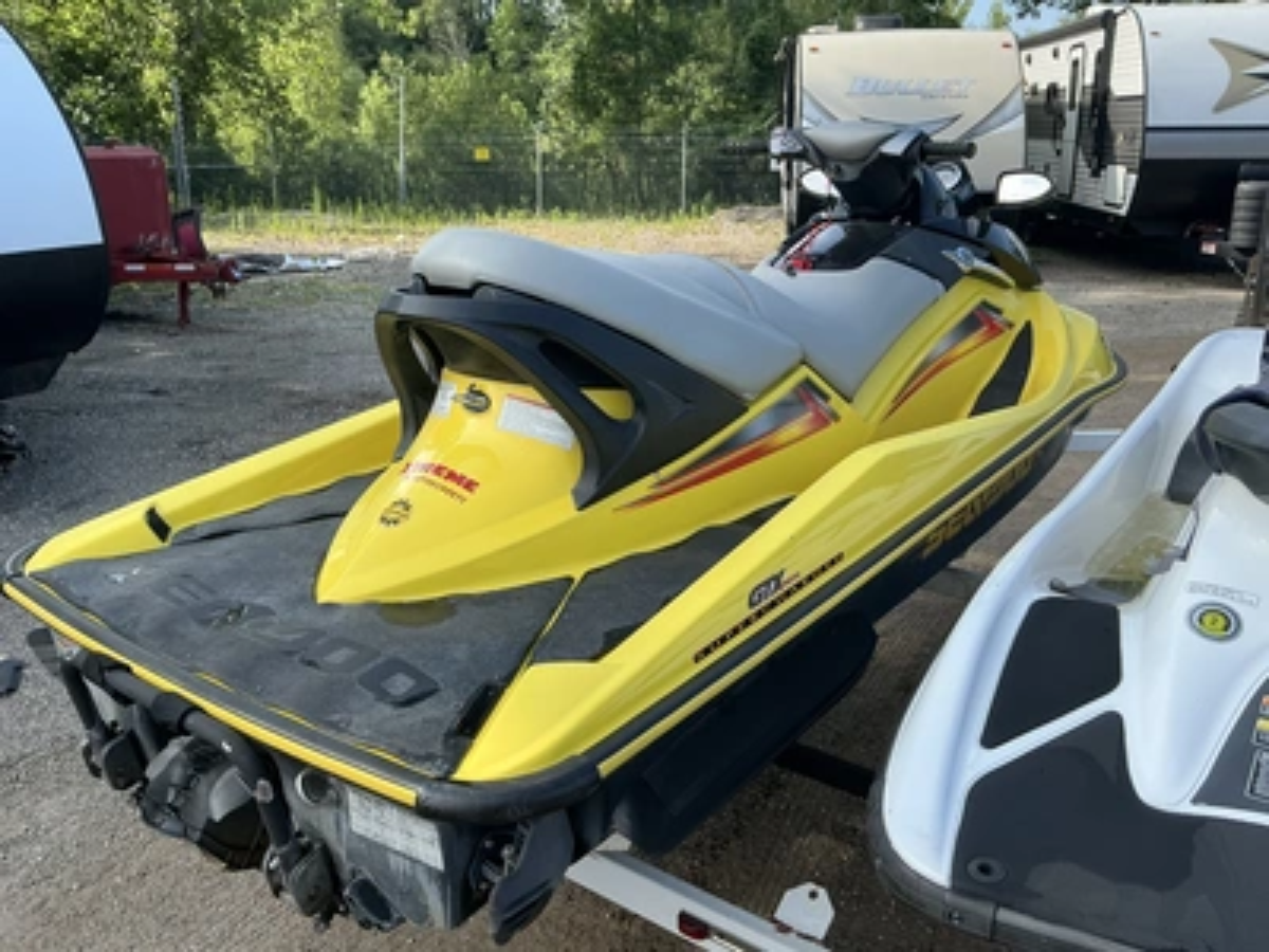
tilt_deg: -15.6
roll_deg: +3.4
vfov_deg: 49.7
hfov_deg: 63.4
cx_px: 634
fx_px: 1026
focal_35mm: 28
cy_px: 476
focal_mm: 3
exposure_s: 1/666
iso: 25
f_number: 1.8
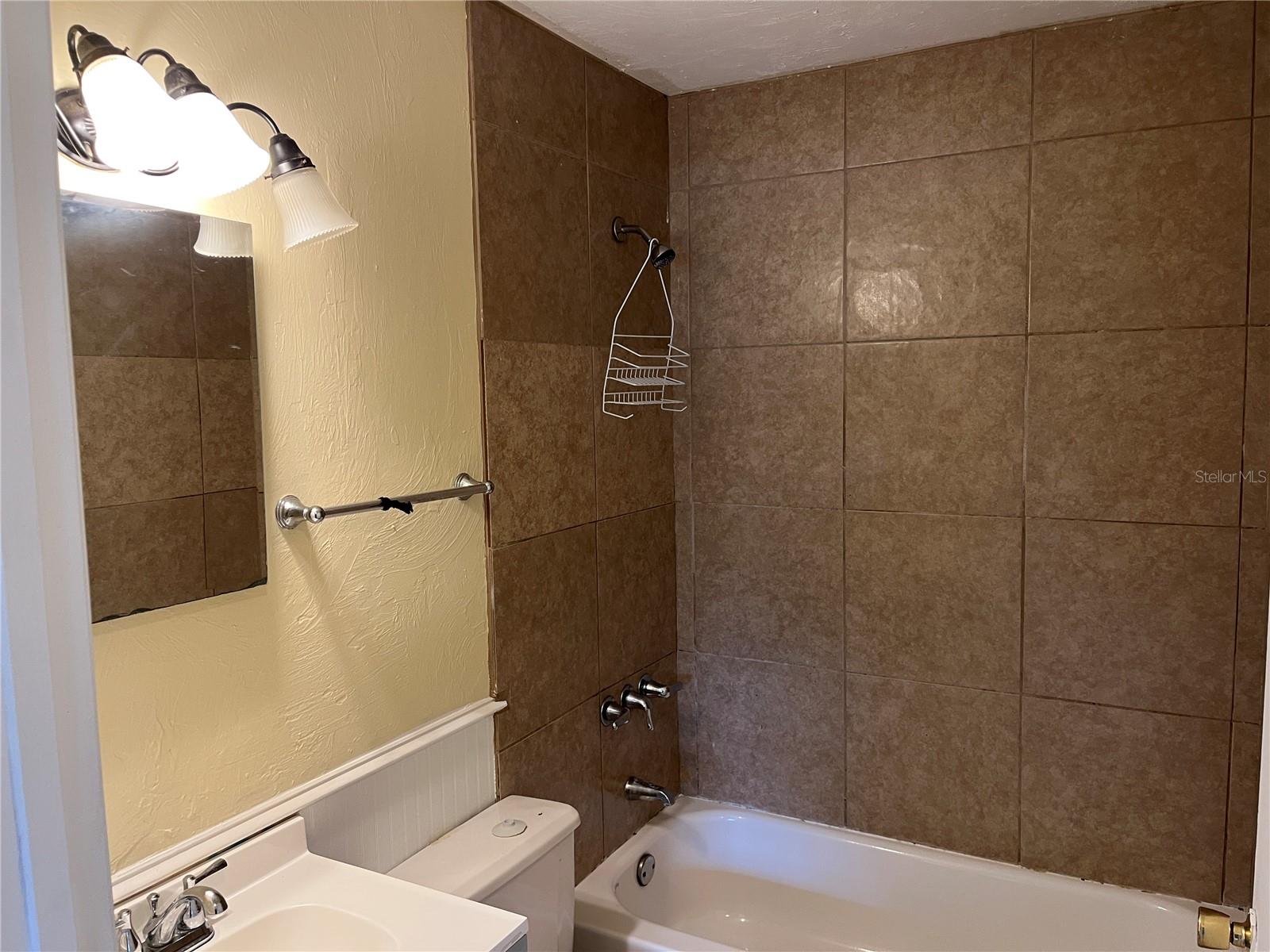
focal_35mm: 26
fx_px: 954
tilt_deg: -6.3
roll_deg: +1.4
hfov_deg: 67.3
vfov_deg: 53.1
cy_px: 476
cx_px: 635
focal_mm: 5.1
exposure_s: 1/60
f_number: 1.6
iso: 200
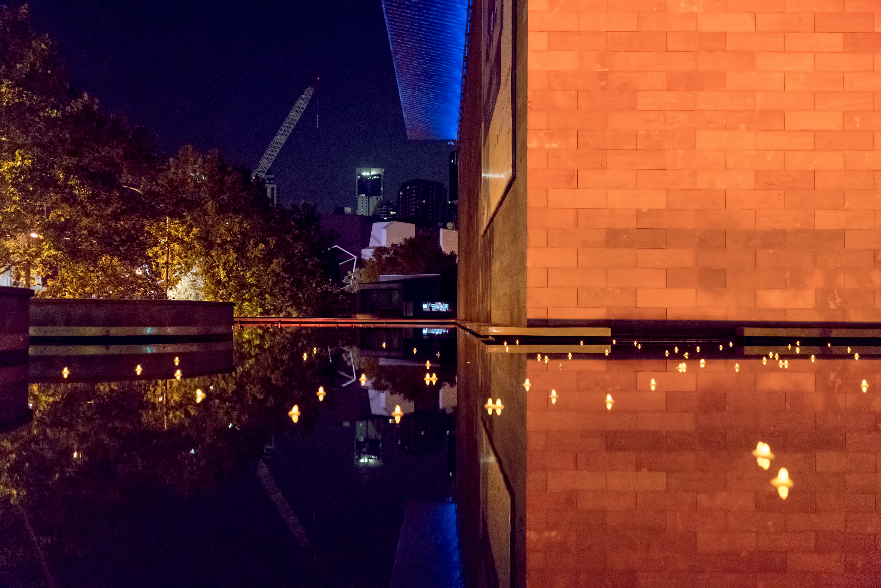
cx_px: 440
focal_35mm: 35
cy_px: 294
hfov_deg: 54.4
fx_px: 857
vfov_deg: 37.9
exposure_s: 1/60
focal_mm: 35
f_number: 2.8
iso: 51200
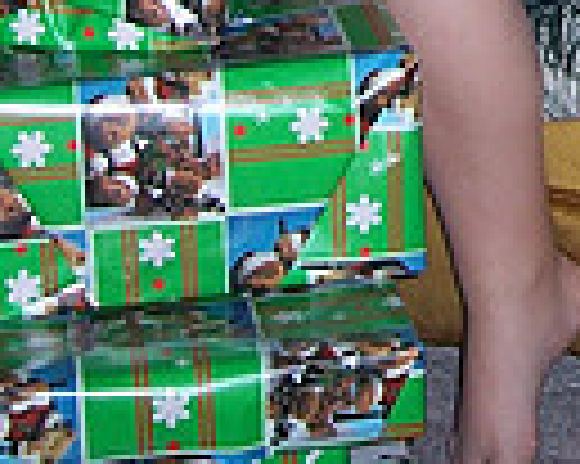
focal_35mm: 171
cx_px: 544
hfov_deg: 11.2
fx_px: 2933
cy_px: -489
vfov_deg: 8.5
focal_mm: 8
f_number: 2.8
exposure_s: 1/60
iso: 100
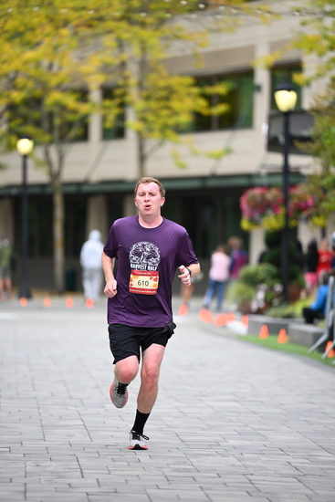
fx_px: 2790
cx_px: 168
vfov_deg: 10.3
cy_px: 251
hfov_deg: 6.9
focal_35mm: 200
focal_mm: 200
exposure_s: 1/2000
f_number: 2.8
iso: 800
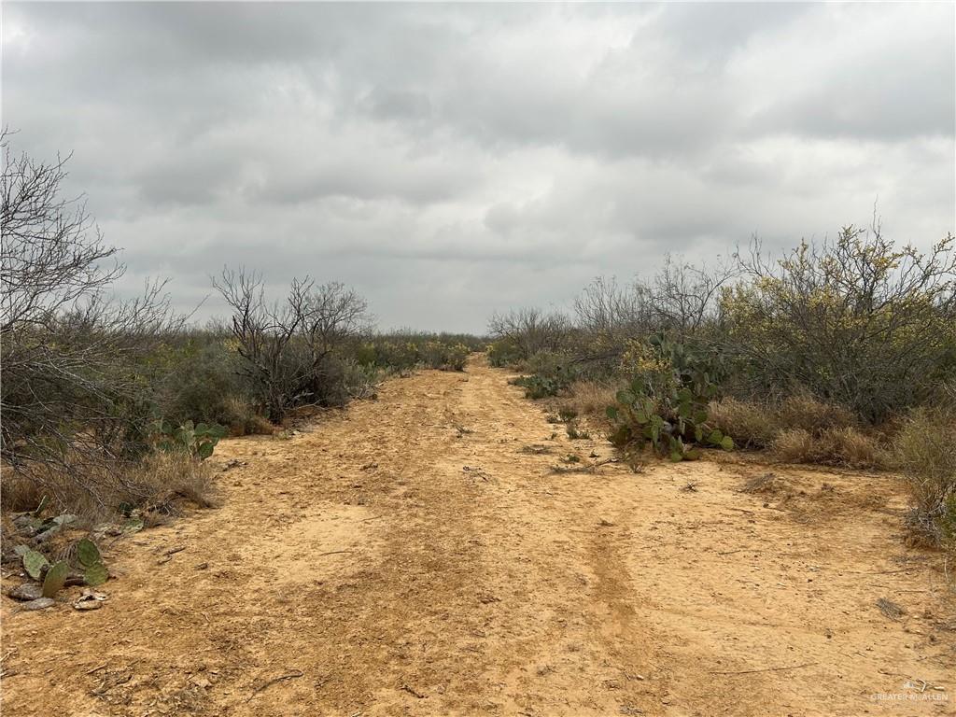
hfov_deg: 67.3
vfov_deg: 53.1
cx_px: 478
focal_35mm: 26
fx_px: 718
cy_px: 358
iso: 50
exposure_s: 1/709
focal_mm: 5.7
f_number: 1.5
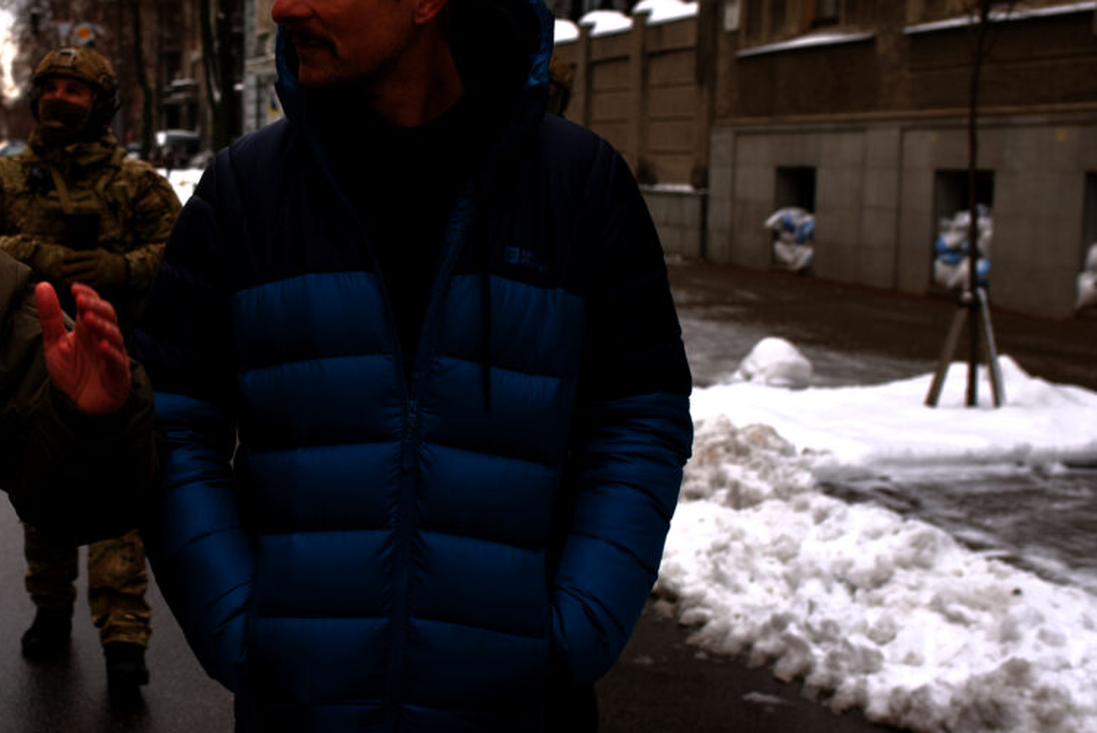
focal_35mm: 60
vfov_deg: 22.7
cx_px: 181
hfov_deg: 32.2
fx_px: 1829
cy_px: 353
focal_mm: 35
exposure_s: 1/200
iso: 500
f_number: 4.5
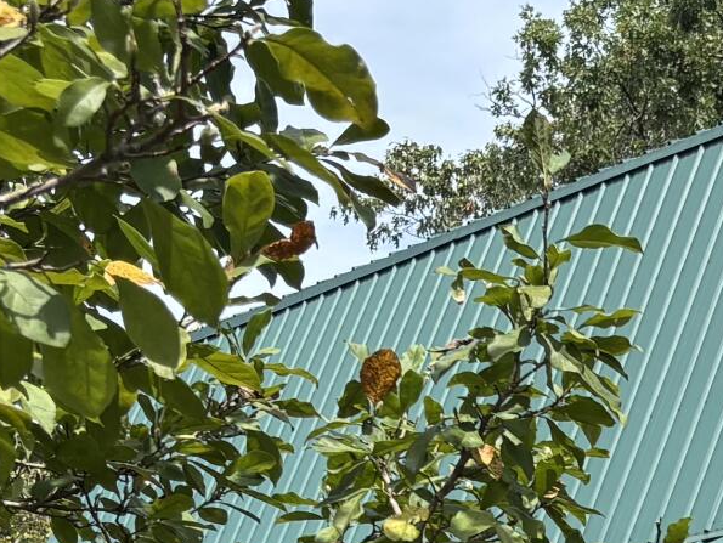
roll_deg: -0.9
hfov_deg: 14.2
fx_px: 2738
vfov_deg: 11.0
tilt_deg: +4.8
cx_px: 1052
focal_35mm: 131
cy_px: 777
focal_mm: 5.96
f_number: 1.6
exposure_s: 1/1845
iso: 50
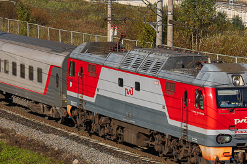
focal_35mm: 254
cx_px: -50
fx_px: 1740
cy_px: 33
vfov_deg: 5.4
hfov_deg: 8.0
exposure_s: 1/1000
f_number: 7.1
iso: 100
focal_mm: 75
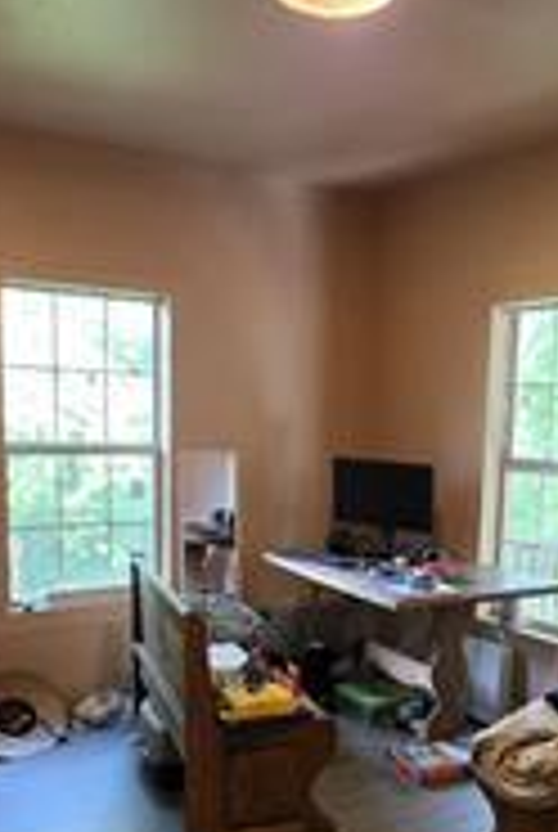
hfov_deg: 37.8
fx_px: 811
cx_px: 342
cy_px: 540
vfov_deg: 53.5
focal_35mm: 35
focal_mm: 2.2
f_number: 1.9
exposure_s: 1/60
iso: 640
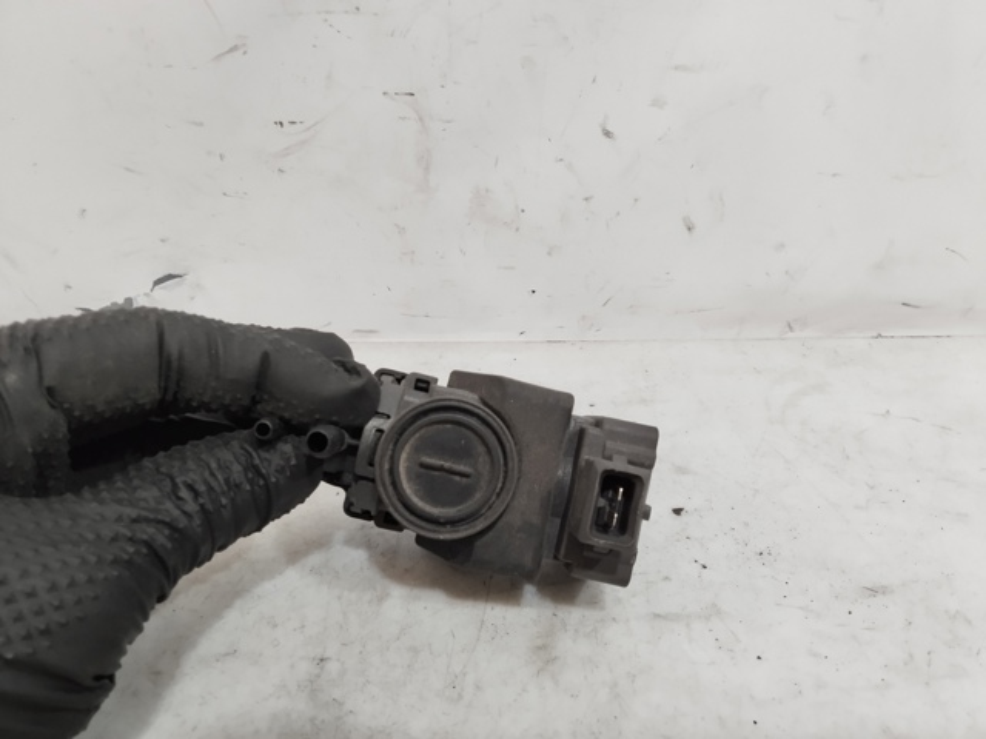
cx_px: 493
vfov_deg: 53.1
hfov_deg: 67.3
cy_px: 370
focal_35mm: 26
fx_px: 741
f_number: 2
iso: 53
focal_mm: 2.78
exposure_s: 1/100
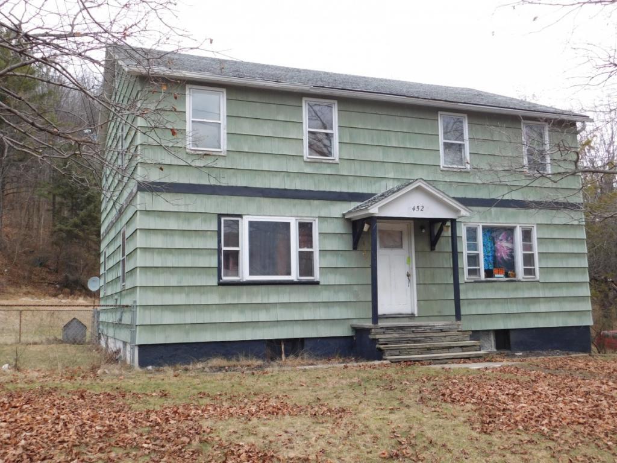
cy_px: 232
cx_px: 308
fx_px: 642
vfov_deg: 39.7
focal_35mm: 36
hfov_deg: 51.4
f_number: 3.5
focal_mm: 6.3
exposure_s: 1/60
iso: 125
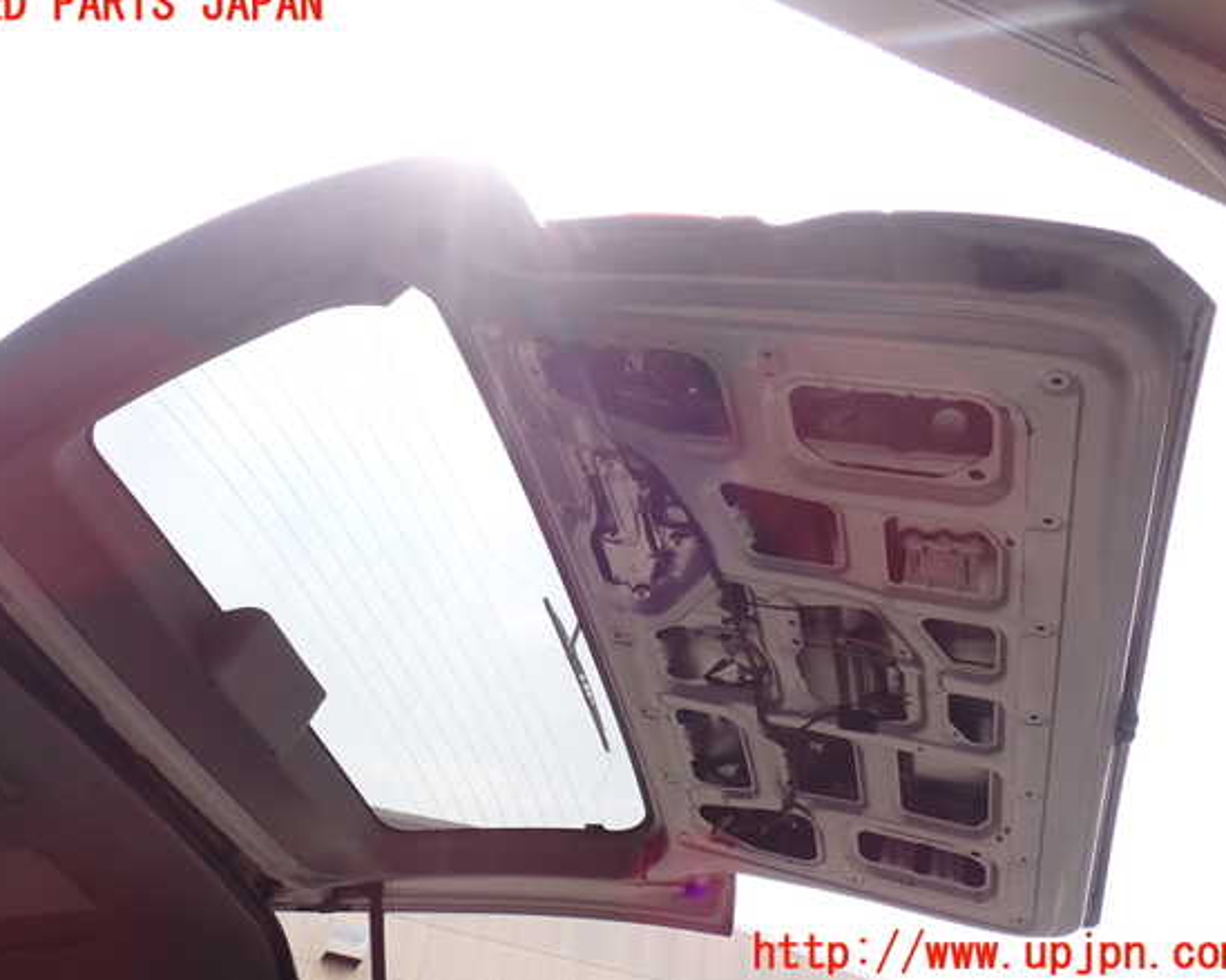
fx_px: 1161
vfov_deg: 45.8
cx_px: 587
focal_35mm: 32
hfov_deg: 55.7
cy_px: 480
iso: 100
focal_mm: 5.4
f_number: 3.2
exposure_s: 1/500
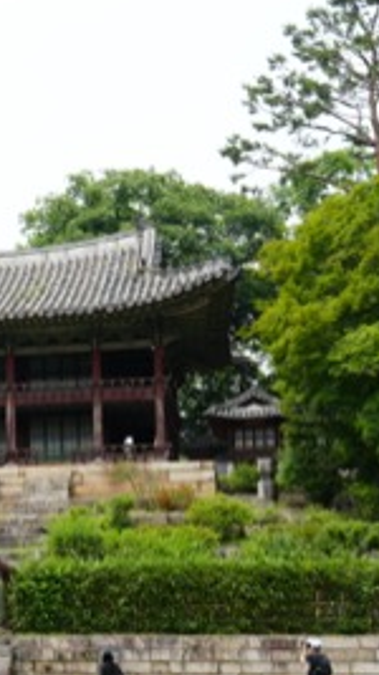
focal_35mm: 88
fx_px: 1574
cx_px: -210
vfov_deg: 24.0
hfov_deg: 12.9
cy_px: 474
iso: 800
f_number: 8
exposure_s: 1/1000
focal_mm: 33
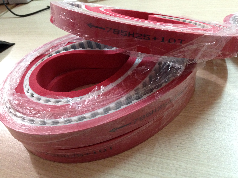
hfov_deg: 55.4
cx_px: 119
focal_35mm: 33
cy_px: 89
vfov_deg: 42.9
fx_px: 227
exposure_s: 1/17
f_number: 2.4
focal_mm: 4.12
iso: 400
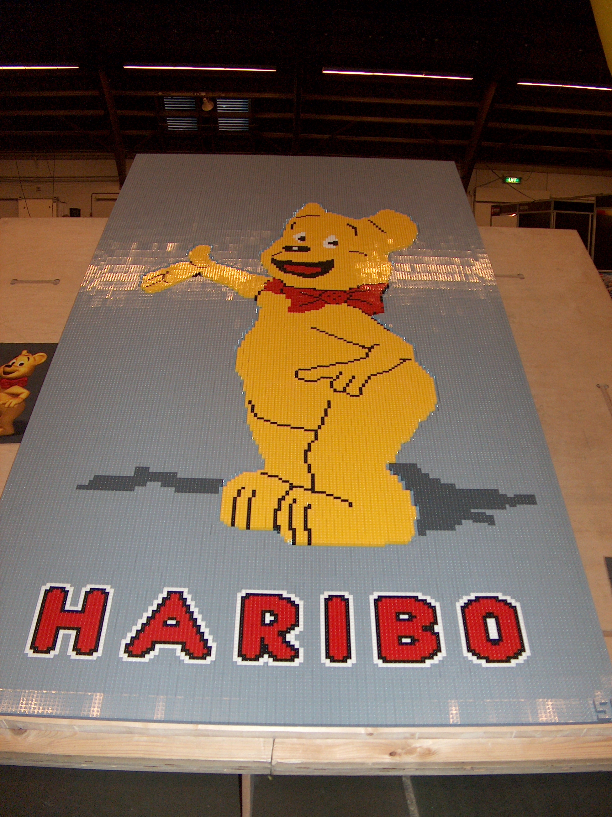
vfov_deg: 50.2
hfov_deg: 38.6
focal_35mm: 37
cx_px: 306
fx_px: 873
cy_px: 408
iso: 100
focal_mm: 7.6
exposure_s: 1/60
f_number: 2.8
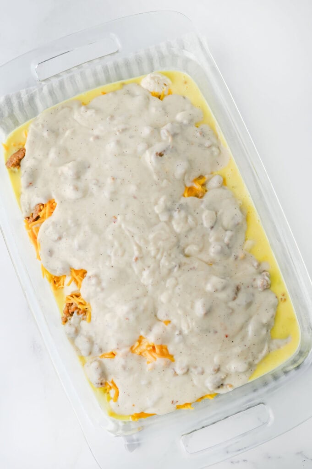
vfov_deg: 39.6
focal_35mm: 50
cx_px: 156
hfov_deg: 26.9
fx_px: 651
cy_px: 234
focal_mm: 50
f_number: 5.6
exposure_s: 1/100
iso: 160
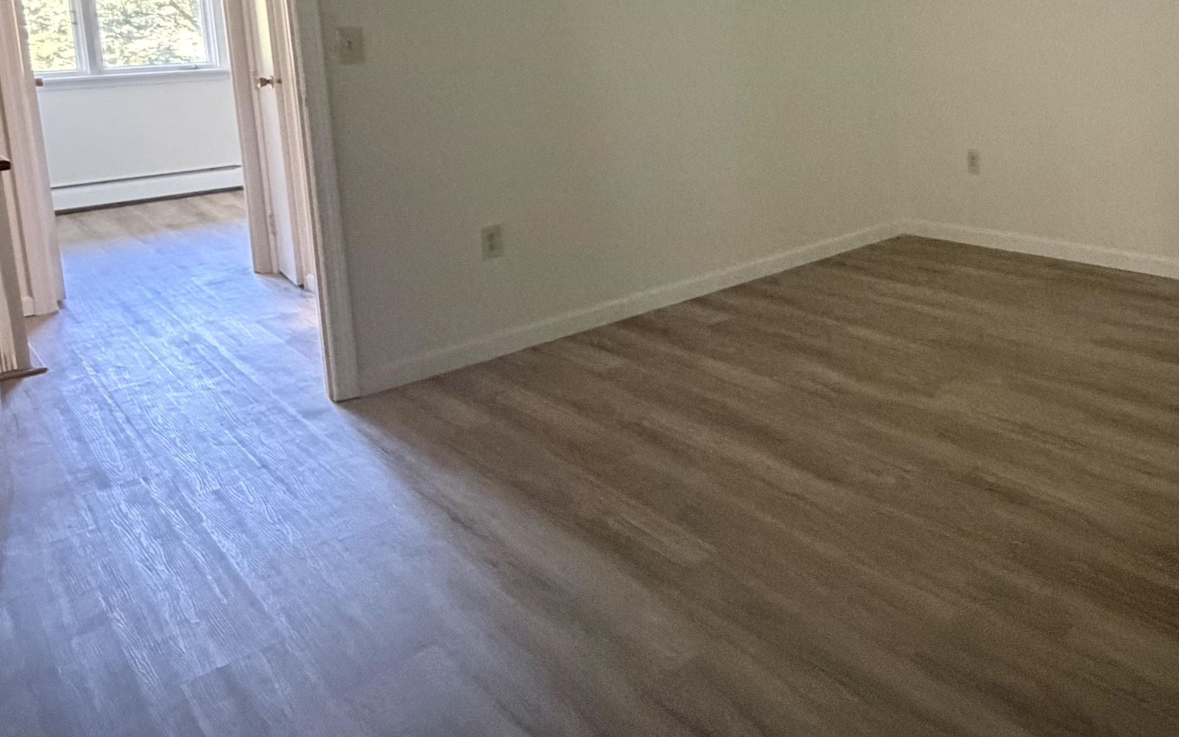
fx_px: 932
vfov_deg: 40.6
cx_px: 984
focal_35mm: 29
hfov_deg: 58.4
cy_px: 105
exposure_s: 1/40
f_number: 2.2
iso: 1600
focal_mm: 2.22
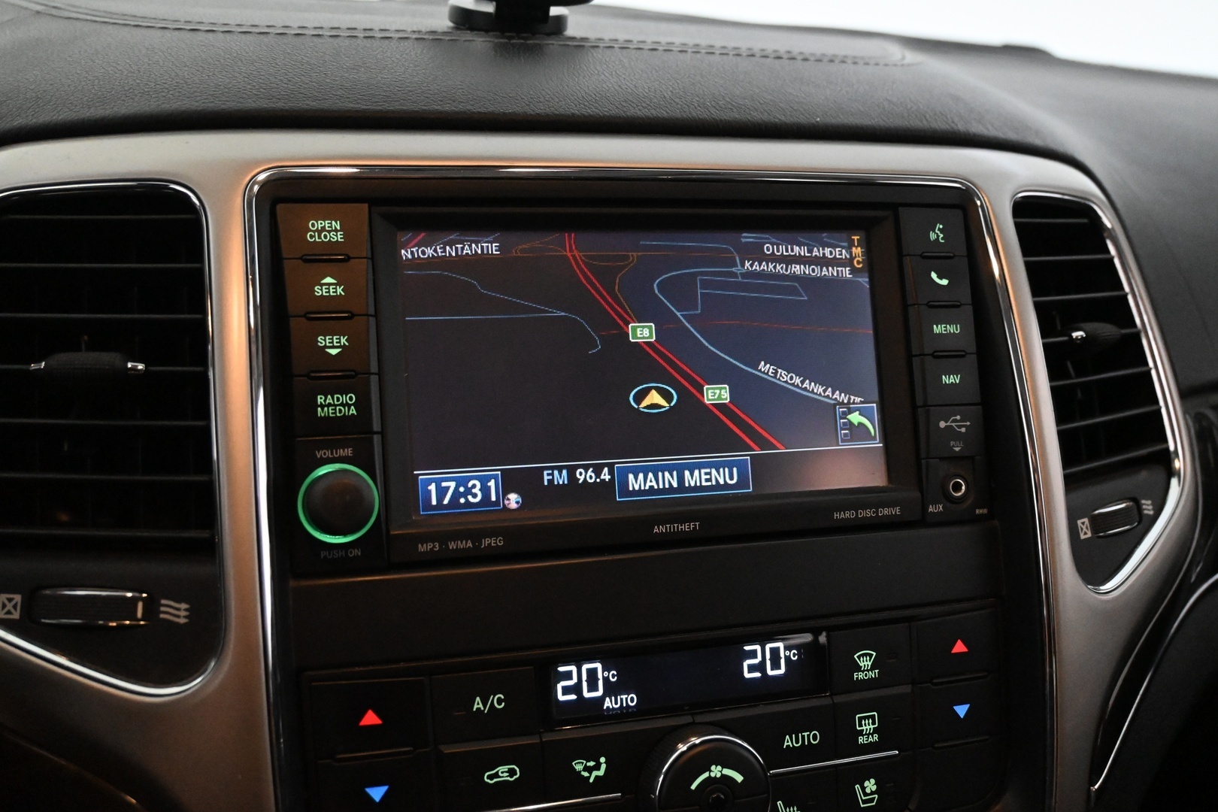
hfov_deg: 56.1
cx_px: 609
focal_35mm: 34
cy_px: 406
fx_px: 1142
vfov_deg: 39.1
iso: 6400
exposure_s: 1/80
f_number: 4.5
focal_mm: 22.5
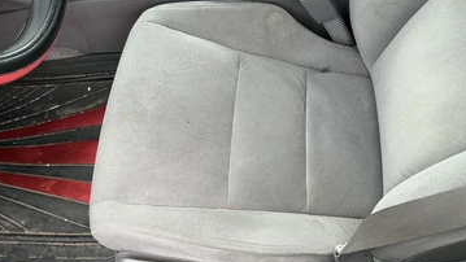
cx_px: 231
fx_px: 420
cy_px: 140
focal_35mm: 34
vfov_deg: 34.6
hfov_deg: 58.0
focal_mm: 3
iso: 32
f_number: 1.8
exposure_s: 1/131
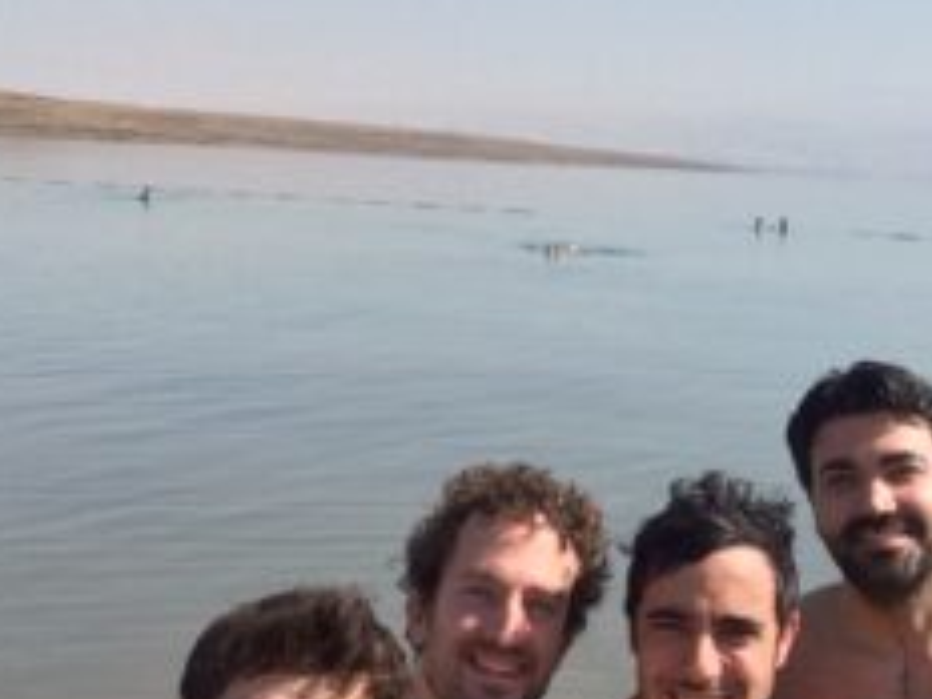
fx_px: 1535
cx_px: 711
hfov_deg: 33.1
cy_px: 398
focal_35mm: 57
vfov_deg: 25.6
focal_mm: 2.15
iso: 50
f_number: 2.4
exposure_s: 1/1393
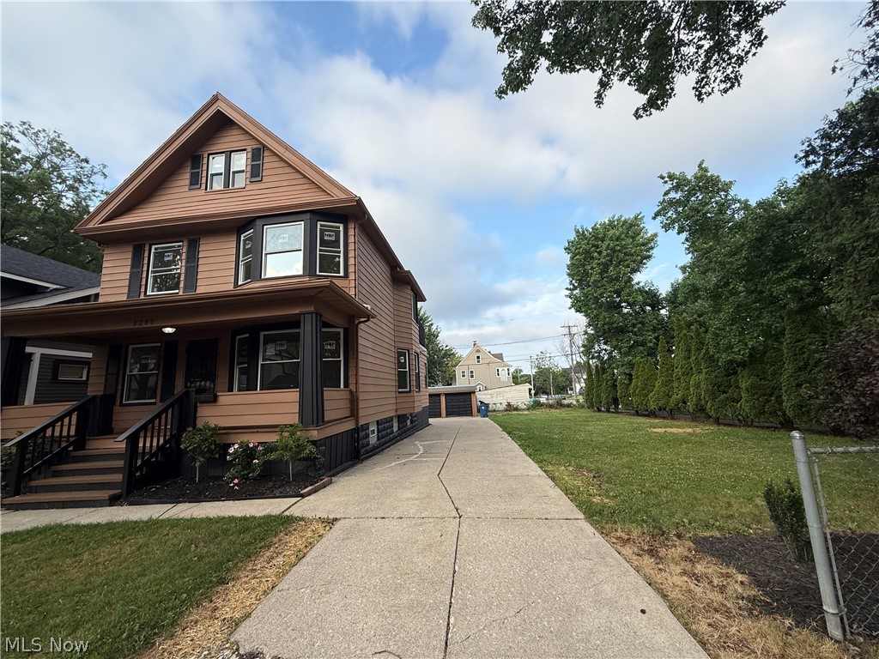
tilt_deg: +11.5
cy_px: 330
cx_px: 440
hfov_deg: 102.1
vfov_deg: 85.7
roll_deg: +3.3
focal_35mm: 14
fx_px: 356
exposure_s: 1/751
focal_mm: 2.22
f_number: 2.2
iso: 50
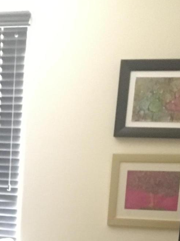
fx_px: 617
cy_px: 329
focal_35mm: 89
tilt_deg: -13.7
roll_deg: -1.0
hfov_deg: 16.1
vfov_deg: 19.9
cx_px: -25
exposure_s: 1/15
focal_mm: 4.15
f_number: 2.2
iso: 1000
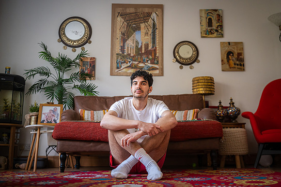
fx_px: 296
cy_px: 94
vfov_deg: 35.1
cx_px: 147
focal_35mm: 38
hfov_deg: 50.7
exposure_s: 1/640
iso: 2000
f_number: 2
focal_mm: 36
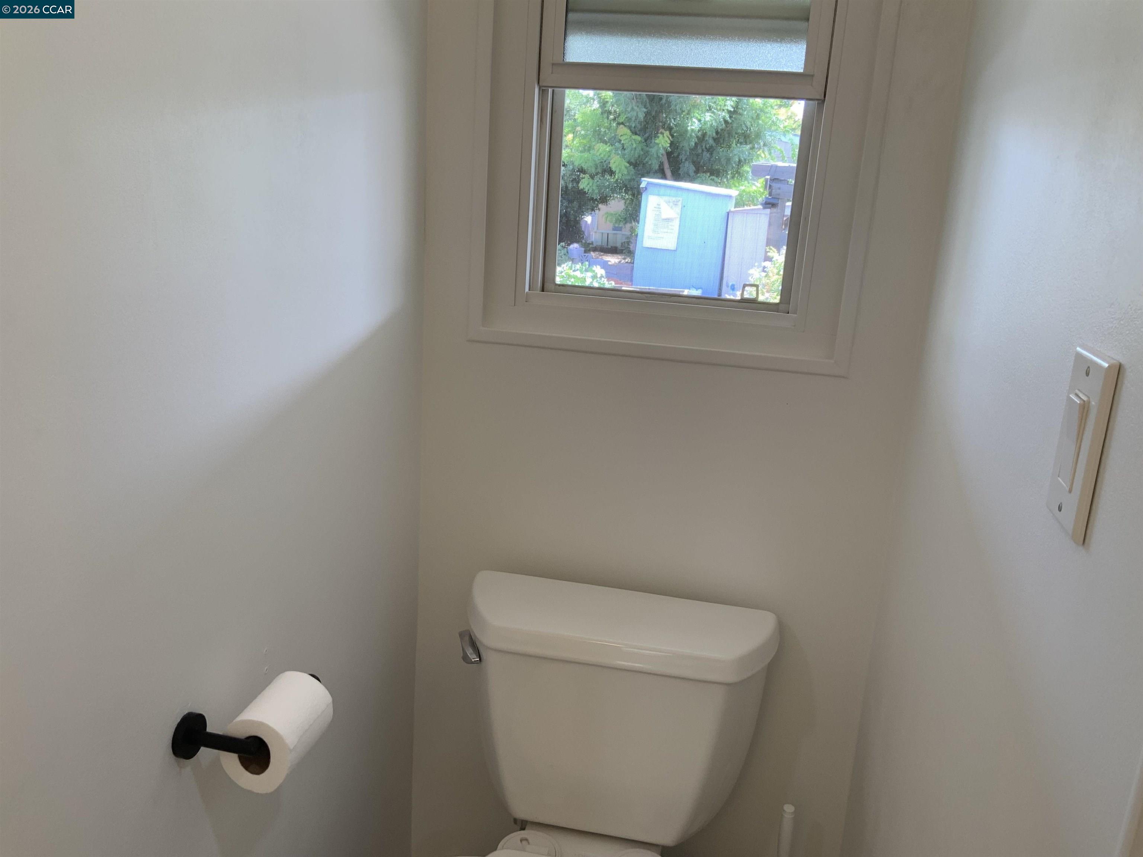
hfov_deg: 61.7
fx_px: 958
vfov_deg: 48.2
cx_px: 572
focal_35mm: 29
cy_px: 428
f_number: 1.8
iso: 50
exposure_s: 1/120
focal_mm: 3
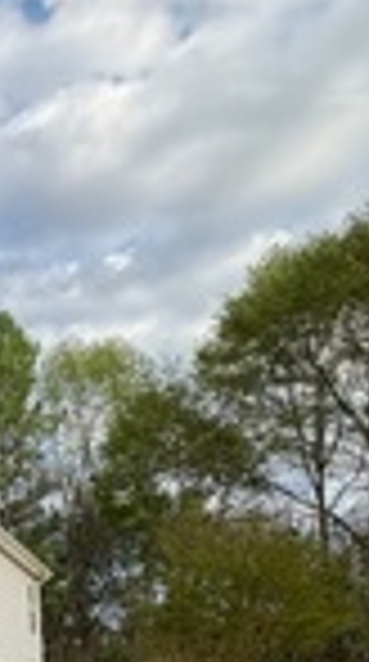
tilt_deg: +4.1
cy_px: 730
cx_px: -367
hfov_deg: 17.0
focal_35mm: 52
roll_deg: -0.3
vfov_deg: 34.4
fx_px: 910
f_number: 2.2
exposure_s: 1/502
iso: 64
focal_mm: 2.22
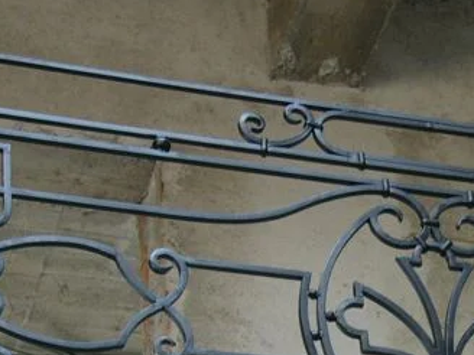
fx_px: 2273
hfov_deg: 11.8
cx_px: 428
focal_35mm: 166
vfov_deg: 8.8
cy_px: 416
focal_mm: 11.3
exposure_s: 1/60
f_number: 2.8
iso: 75
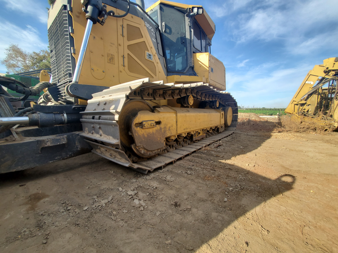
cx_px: 169
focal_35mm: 13
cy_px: 126
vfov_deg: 89.9
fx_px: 127
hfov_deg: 106.2
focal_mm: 1.8
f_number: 2.2
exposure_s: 1/474
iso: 50
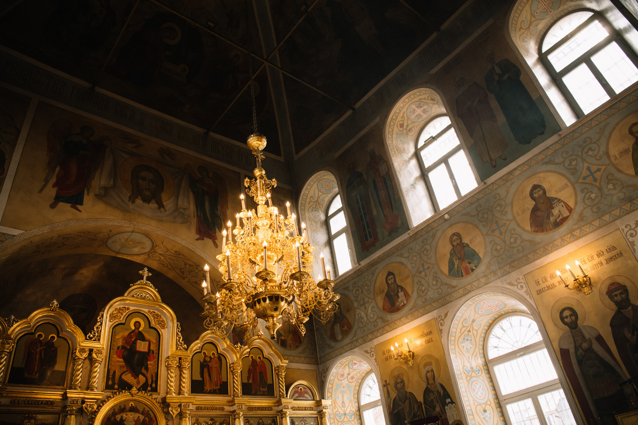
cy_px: 212
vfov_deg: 51.7
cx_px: 319
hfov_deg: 72.1
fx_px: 439
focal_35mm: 25
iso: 800
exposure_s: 1/250
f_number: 3.2
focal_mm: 24
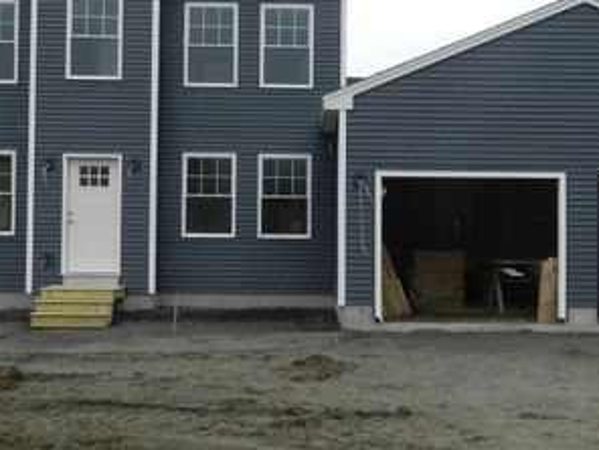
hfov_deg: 35.5
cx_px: 326
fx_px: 934
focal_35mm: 54
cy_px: 216
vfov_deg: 27.0
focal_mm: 5.6
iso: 160
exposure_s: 1/500
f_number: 3.7
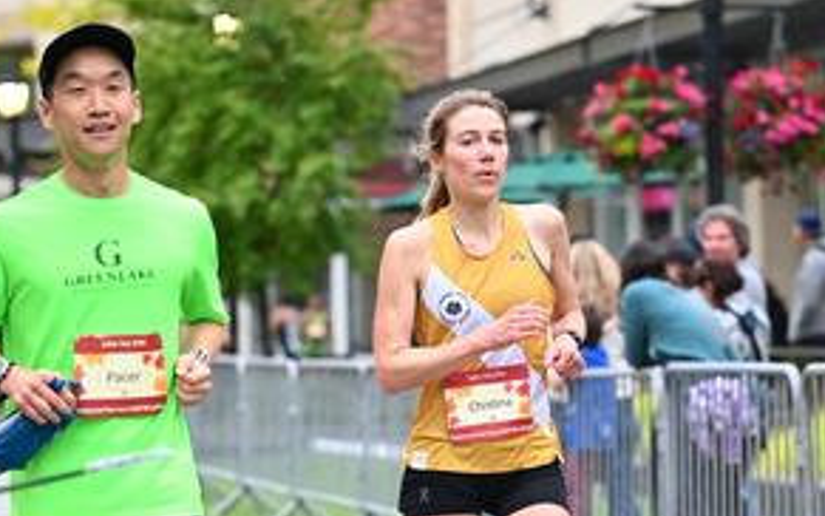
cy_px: 434
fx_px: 3980
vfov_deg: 7.4
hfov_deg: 11.8
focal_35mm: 177
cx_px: 438
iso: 1250
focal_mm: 92
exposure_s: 1/1250
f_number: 2.8
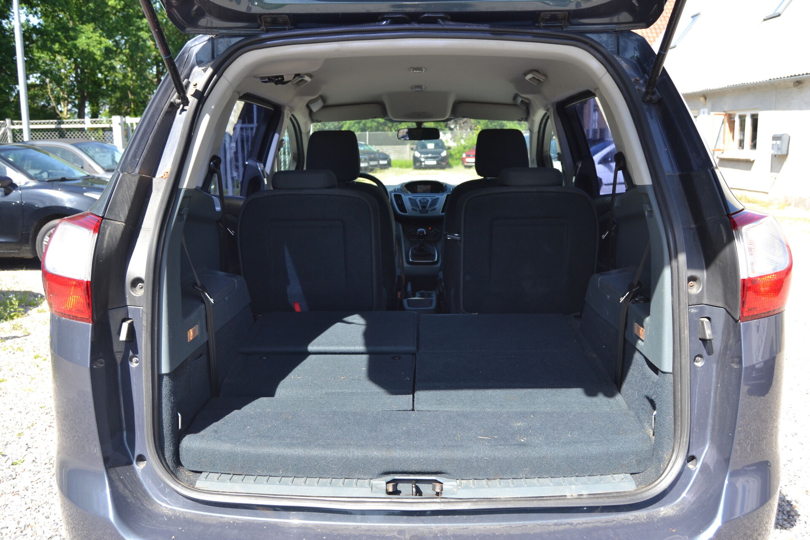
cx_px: 405
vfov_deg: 43.6
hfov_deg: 61.9
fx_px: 675
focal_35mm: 30
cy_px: 270
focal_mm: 20
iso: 100
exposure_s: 1/125
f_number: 5.6
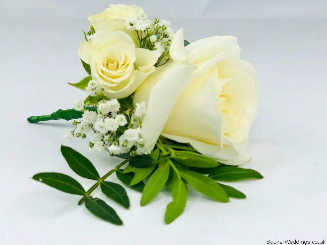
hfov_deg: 36.8
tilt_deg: -18.0
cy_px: 122
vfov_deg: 28.0
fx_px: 491
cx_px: 164
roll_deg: +0.8
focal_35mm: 52
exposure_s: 1/216
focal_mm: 6
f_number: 2.4
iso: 16
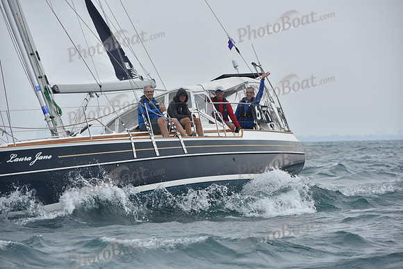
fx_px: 2239
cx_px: 202
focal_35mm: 200
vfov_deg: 6.9
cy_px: 134
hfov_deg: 10.3
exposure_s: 1/800
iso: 250
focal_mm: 200
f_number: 8
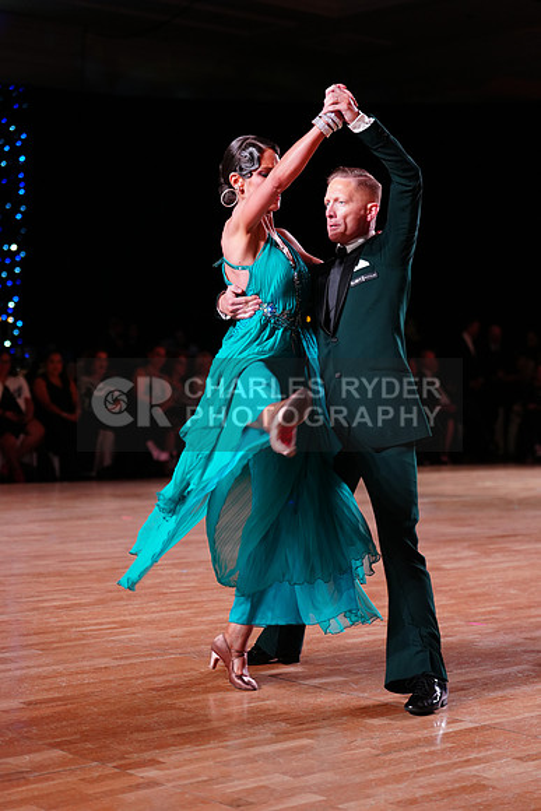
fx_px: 1577
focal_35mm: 70
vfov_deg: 28.8
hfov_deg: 19.5
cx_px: 270
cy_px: 406
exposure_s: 1/400
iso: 1600
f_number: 2.8
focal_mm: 70
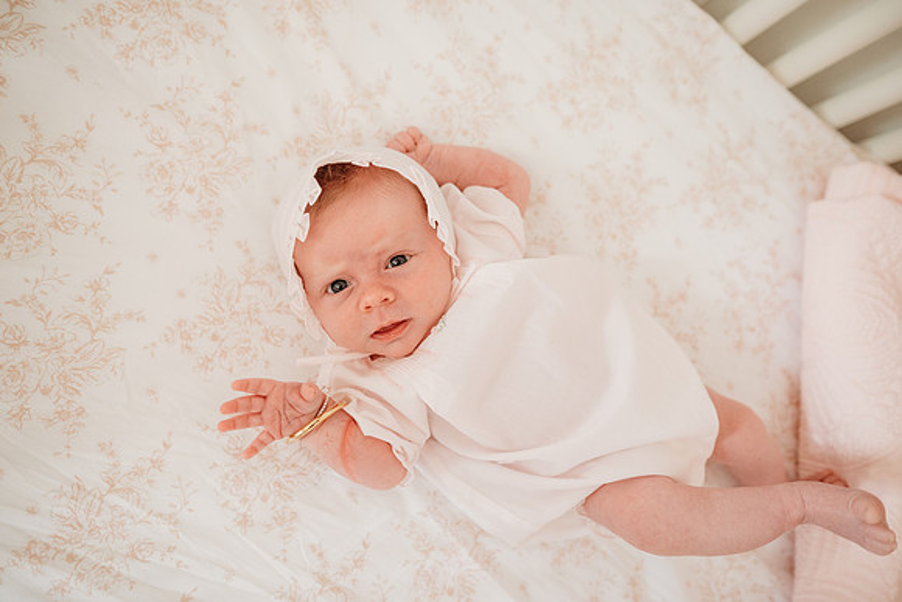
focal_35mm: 24
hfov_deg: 73.7
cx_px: 451
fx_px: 601
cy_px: 301
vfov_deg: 53.2
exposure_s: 1/200
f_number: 2.8
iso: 1600
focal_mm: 24
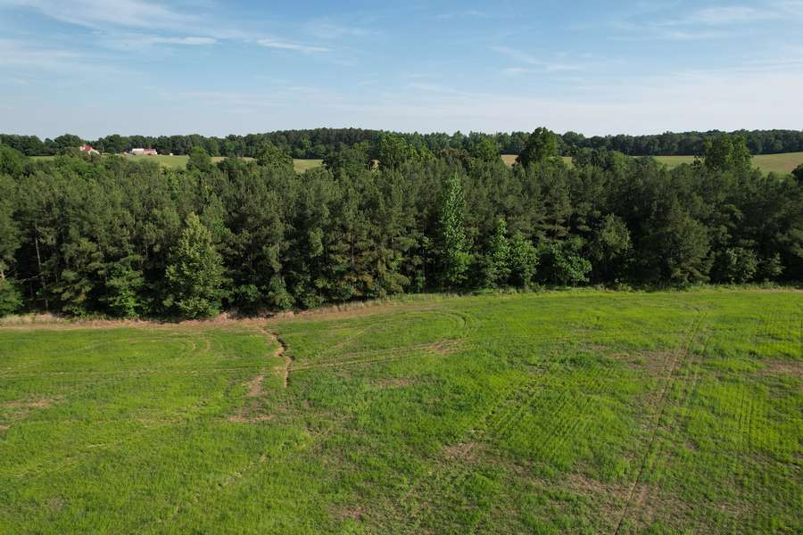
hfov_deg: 78.6
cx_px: 402
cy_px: 268
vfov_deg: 57.2
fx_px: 491
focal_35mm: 22
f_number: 2.8
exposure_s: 1/1500
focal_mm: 8.38
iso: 100
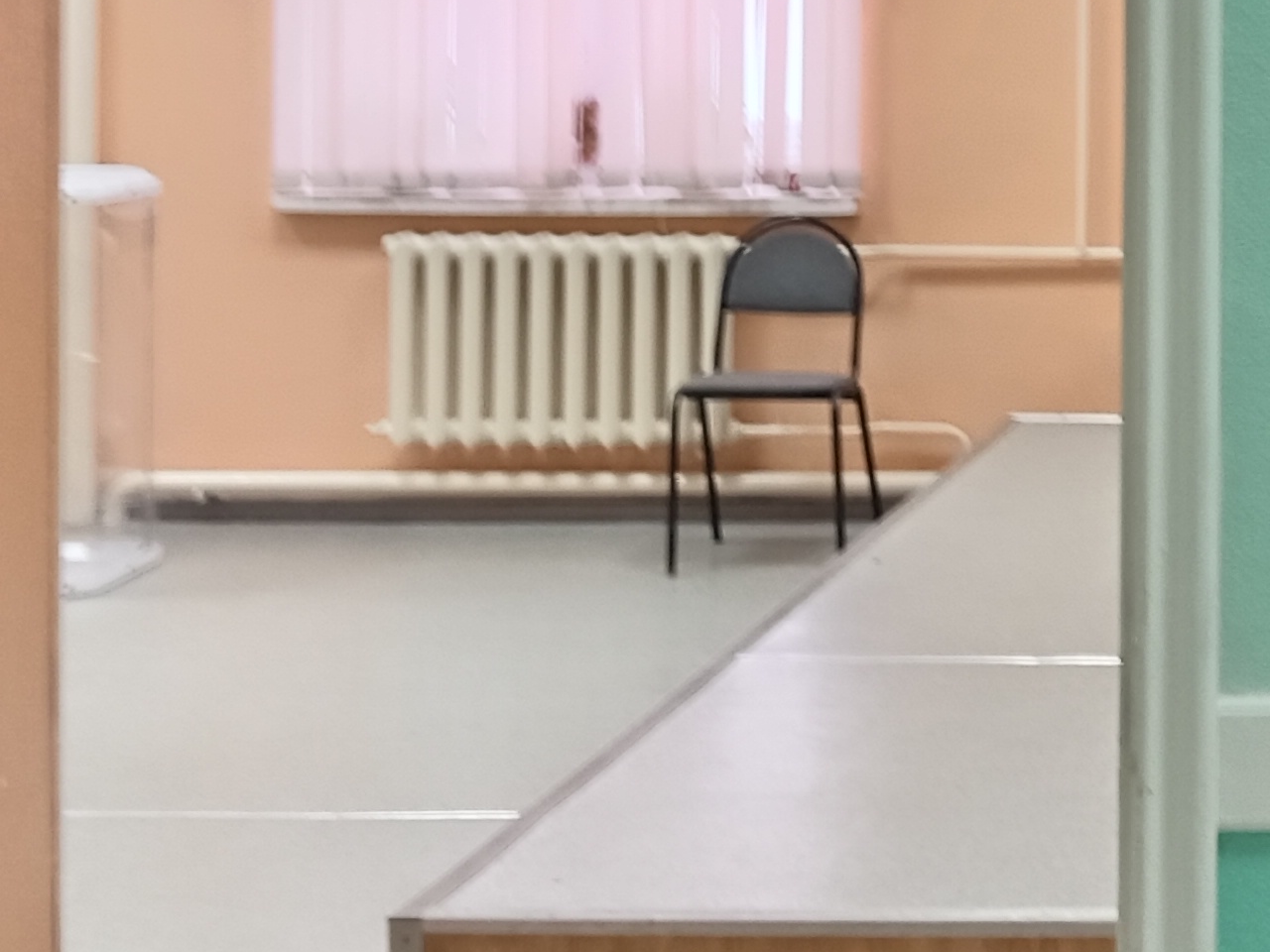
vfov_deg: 18.0
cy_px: 18
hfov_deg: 22.6
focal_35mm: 80
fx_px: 2935
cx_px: 1508
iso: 750
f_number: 1.8
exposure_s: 1/25
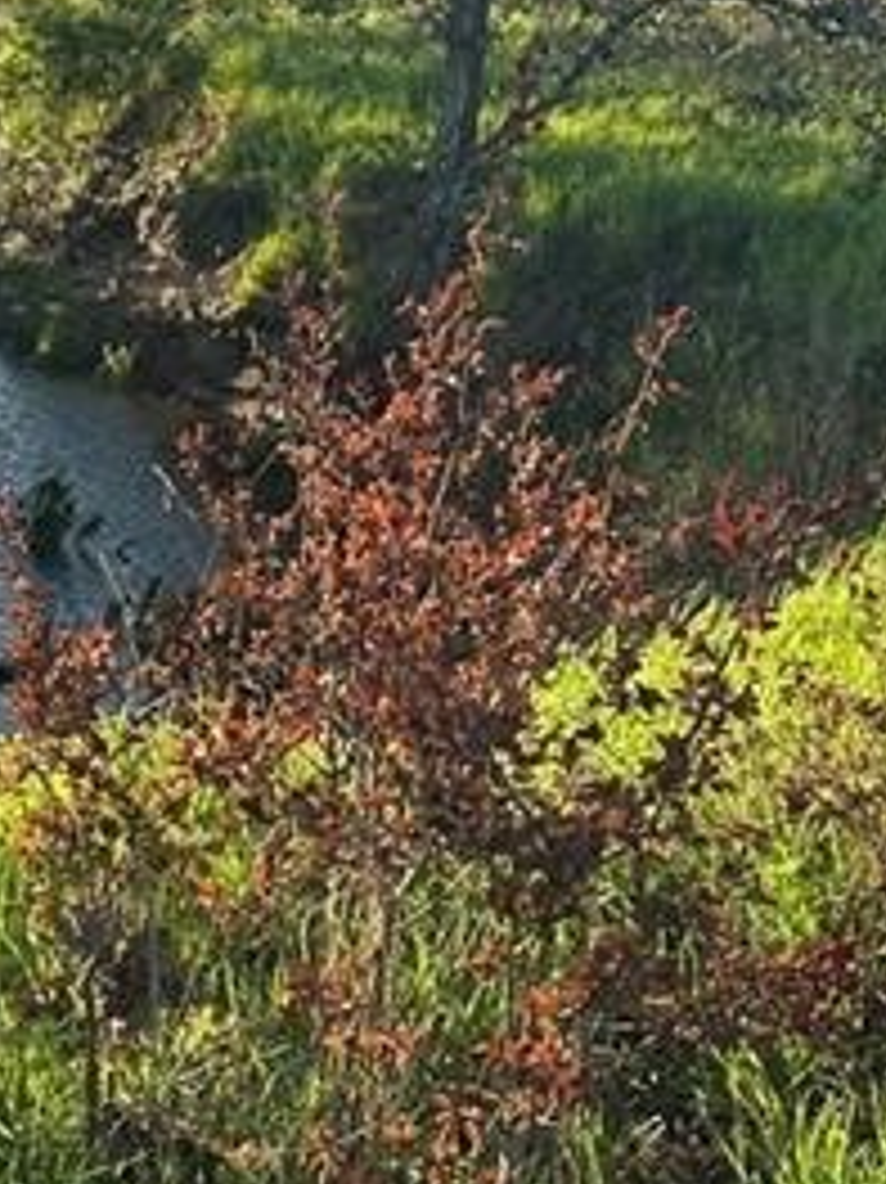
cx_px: -90
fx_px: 2391
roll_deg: -2.7
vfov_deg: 27.6
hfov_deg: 20.1
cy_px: 378
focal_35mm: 70
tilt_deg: -10.2
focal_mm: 6.86
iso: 80
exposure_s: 1/971
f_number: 1.78
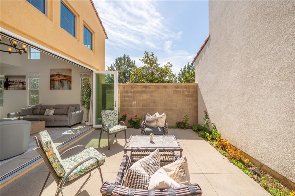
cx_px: 148
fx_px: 98
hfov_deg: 112.6
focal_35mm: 12
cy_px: 98
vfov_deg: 90.0
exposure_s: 1/4000
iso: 100
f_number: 8
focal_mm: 12
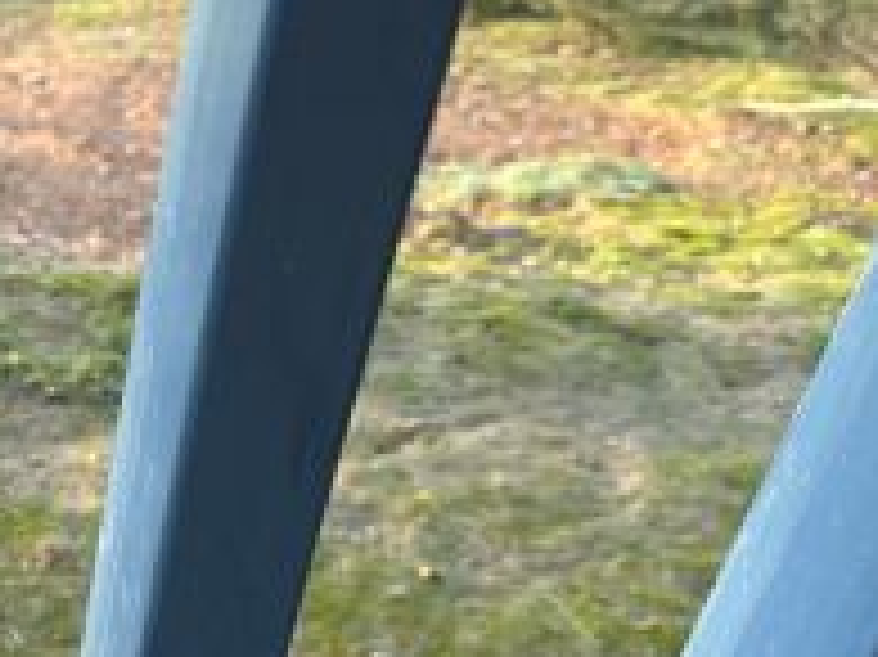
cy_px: 423
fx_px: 1876
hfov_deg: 23.9
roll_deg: -2.1
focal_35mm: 74
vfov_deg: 19.8
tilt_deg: -40.6
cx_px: -180
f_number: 1.78
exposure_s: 1/121
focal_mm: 6.86
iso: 80
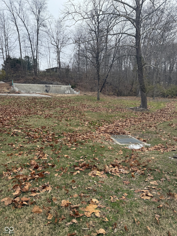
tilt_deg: -6.9
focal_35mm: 24
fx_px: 164
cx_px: 88
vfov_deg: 71.6
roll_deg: -4.4
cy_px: 118
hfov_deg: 56.8
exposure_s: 1/289
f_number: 1.78
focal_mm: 6.76
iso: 80
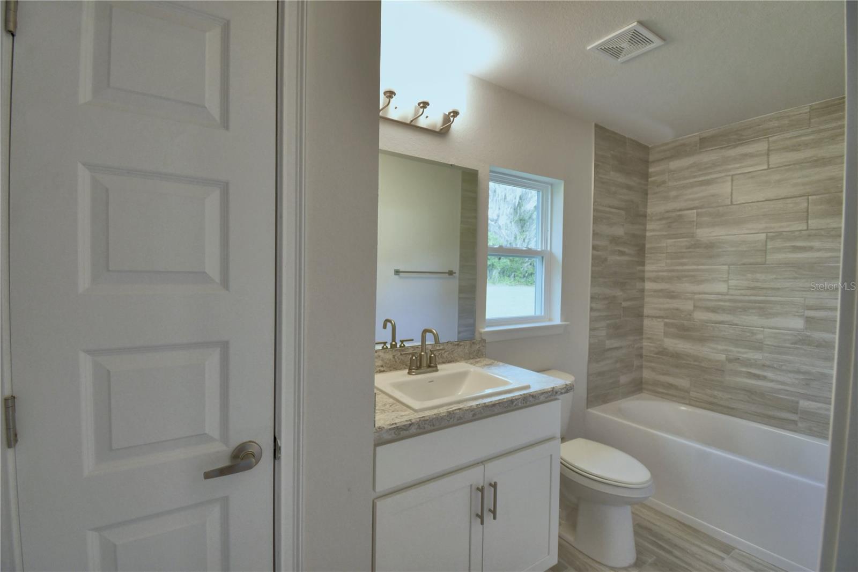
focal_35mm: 15
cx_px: 429
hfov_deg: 100.4
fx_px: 357
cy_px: 286
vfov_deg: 77.3
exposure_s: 1/60
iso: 400
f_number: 4.5
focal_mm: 10
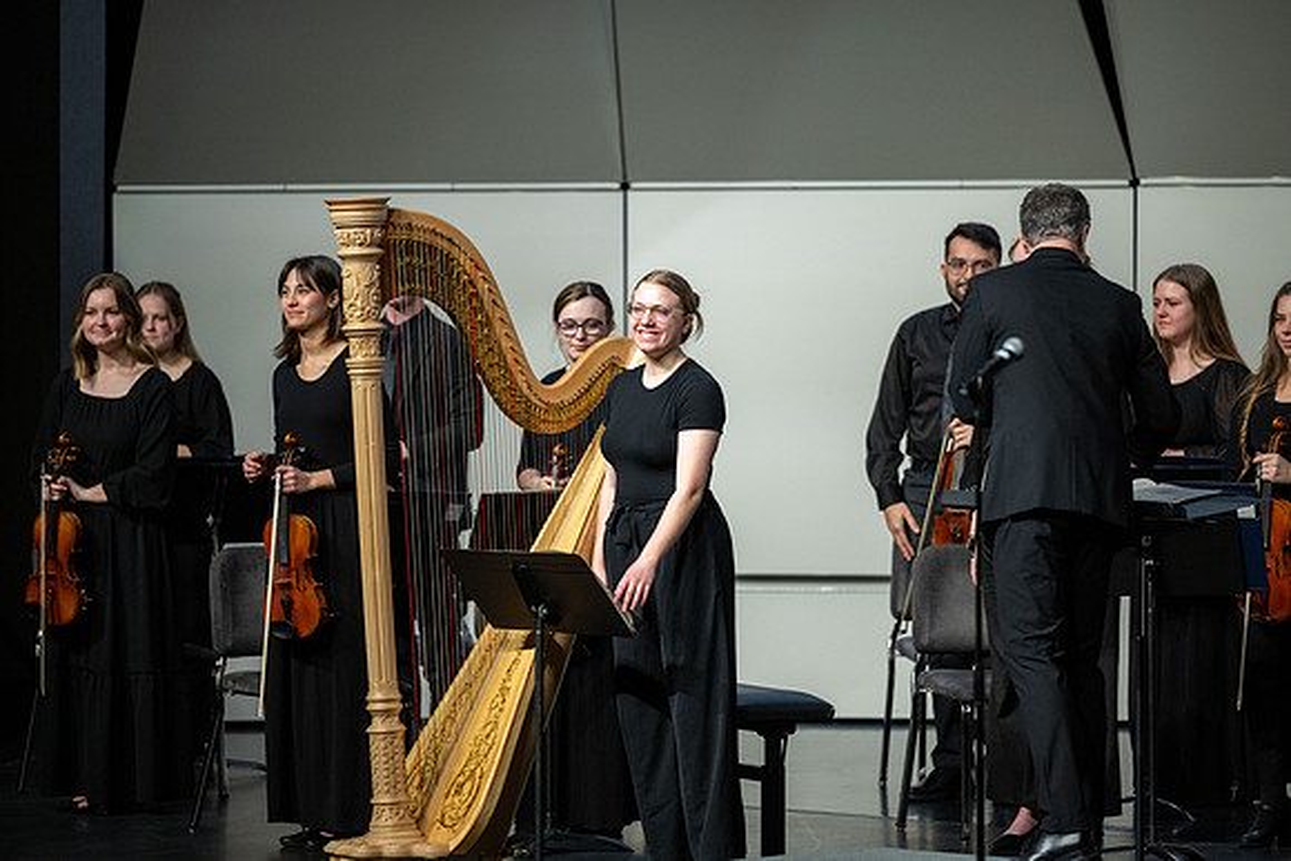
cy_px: 430
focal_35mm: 185
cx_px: 646
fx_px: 6636
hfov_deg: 11.1
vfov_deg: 7.4
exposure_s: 1/500
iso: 1600
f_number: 2.8
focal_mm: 185
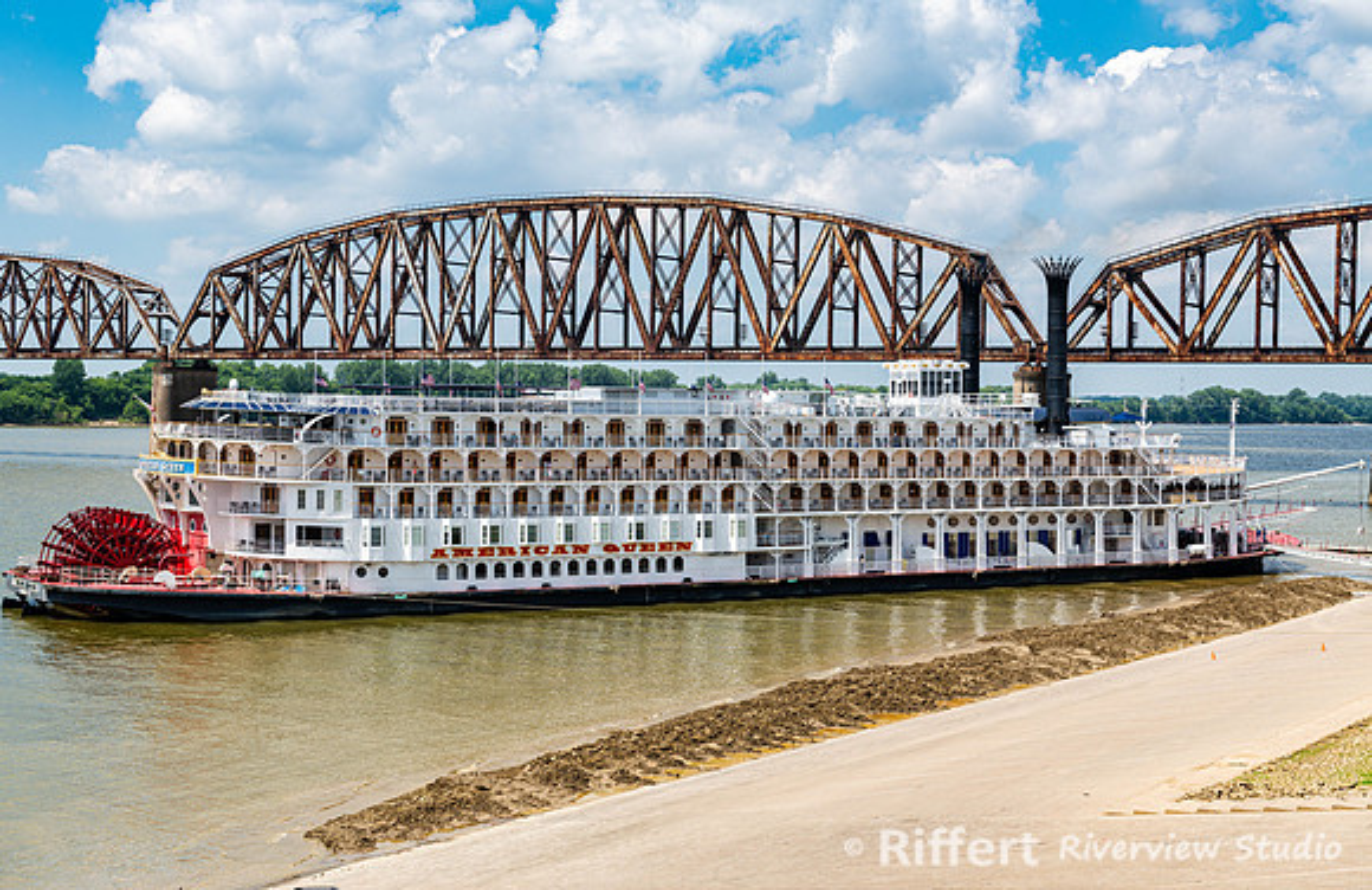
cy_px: 453
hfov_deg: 38.0
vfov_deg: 25.1
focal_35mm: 53
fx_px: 1995
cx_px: 686
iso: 64
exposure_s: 1/160
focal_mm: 52
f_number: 8
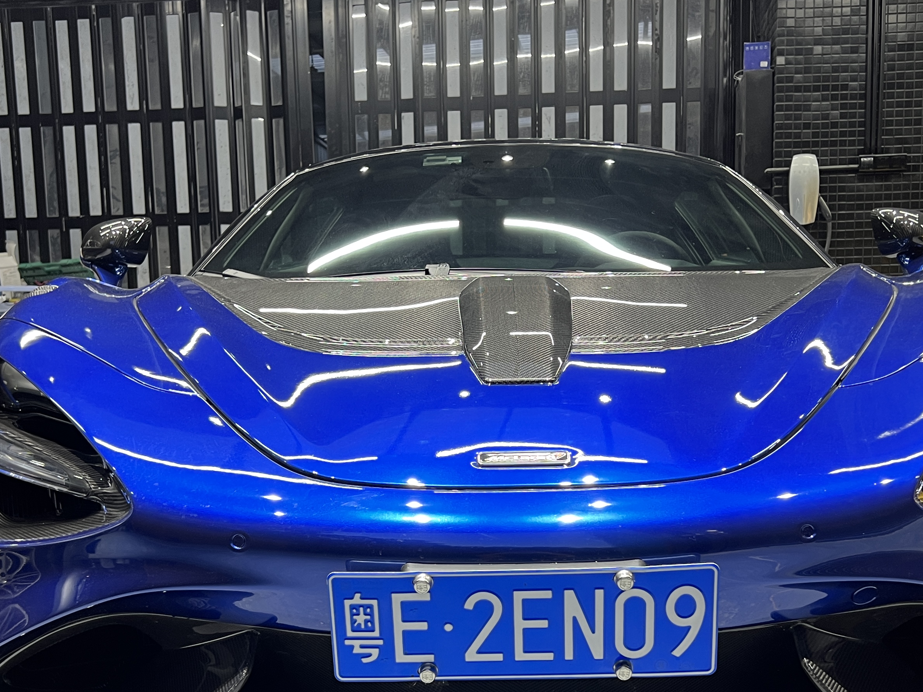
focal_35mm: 44
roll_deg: +1.1
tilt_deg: -7.7
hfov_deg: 42.9
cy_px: 484
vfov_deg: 32.5
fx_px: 1173
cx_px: 502
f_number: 1.5
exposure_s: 1/50
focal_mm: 5.7
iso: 80
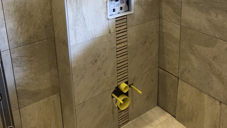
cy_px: 10
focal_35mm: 41
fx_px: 247
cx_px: 114
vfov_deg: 27.8
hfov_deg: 49.4
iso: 64
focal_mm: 4
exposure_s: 1/17
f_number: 1.8
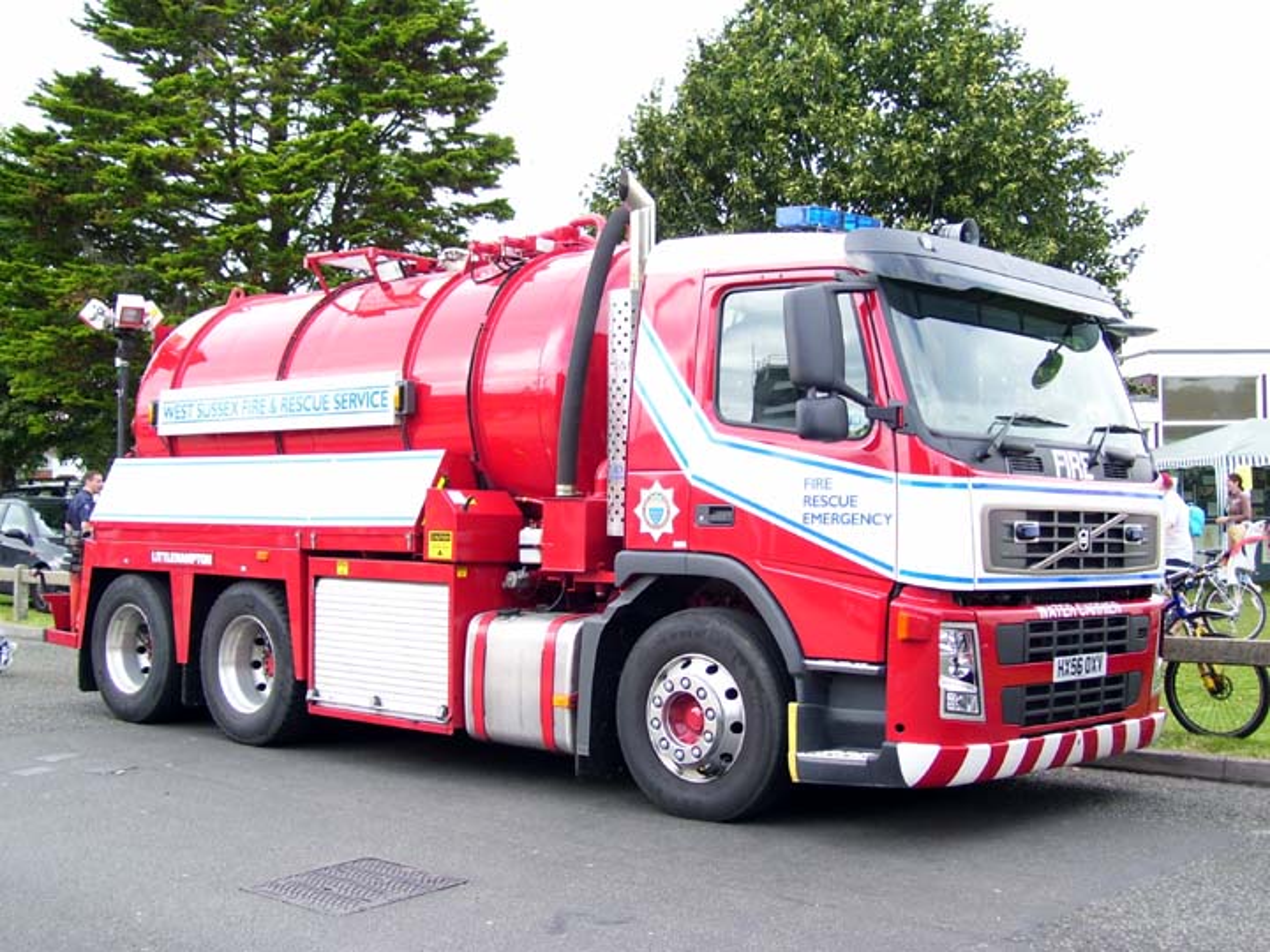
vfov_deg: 31.5
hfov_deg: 41.2
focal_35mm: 46
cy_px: 476
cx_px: 635
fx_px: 1688
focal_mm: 7.6
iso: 80
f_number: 3
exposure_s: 1/250
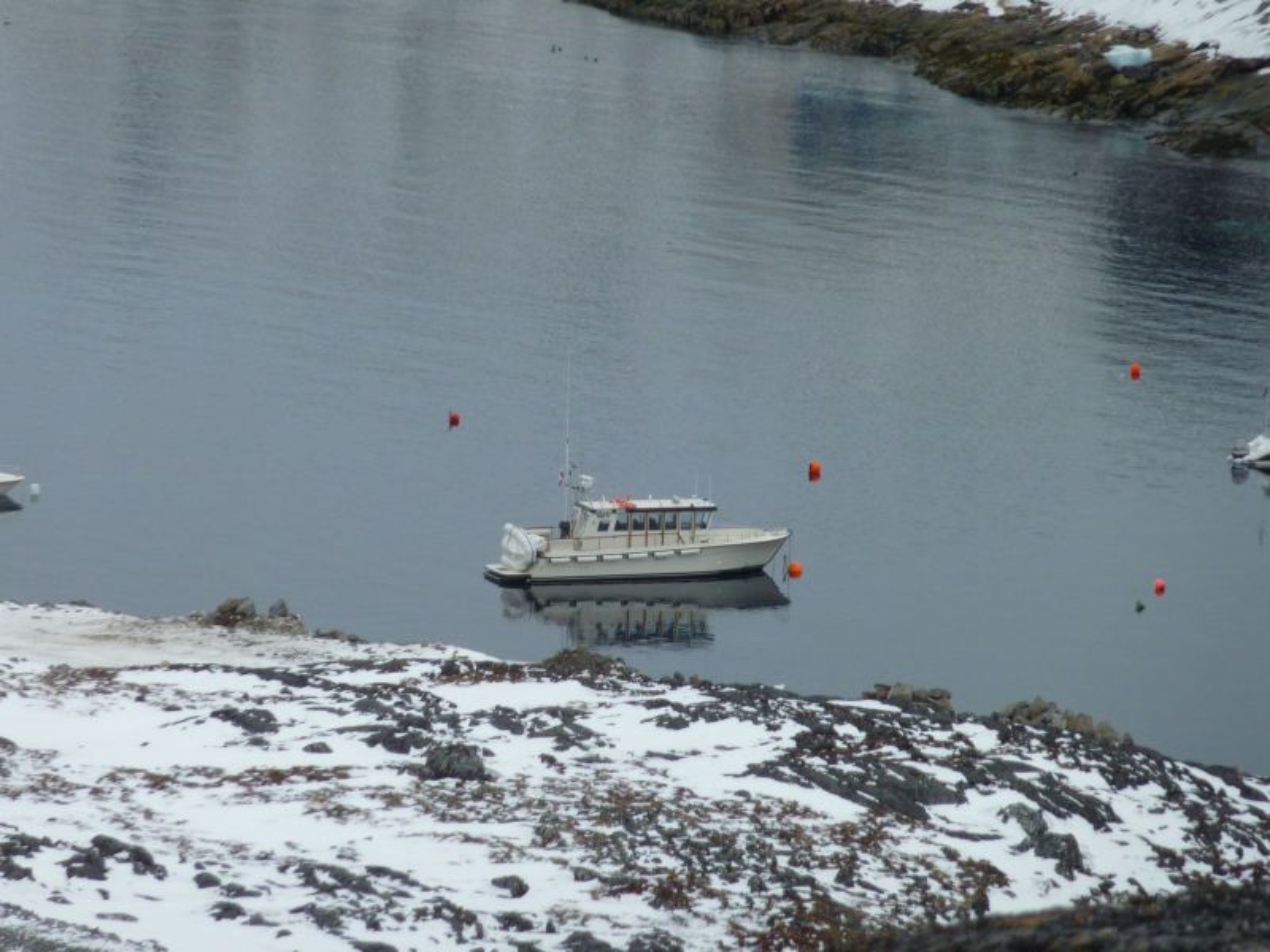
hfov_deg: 6.6
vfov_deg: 5.0
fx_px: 11006
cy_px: 476
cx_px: 635
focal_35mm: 300
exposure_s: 1/125
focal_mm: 49.2
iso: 100
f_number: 4.9
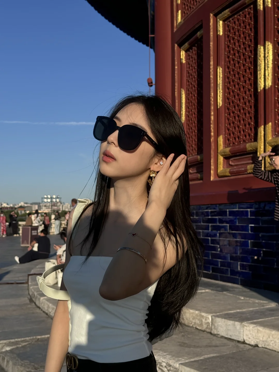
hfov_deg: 30.3
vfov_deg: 39.7
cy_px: 186
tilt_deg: +1.8
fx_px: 516
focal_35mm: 48
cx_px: 140
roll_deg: -0.7
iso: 64
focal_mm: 6.76
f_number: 1.78
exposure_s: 1/4049
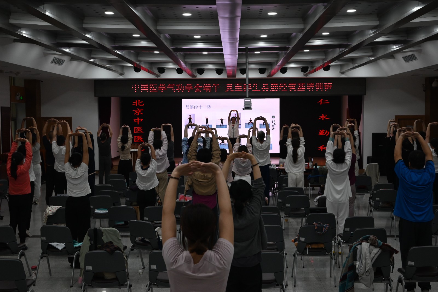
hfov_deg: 39.6
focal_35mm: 50
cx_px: 219
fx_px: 609
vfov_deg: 27.0
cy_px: 146
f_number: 8
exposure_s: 1/250
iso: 2000
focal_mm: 50
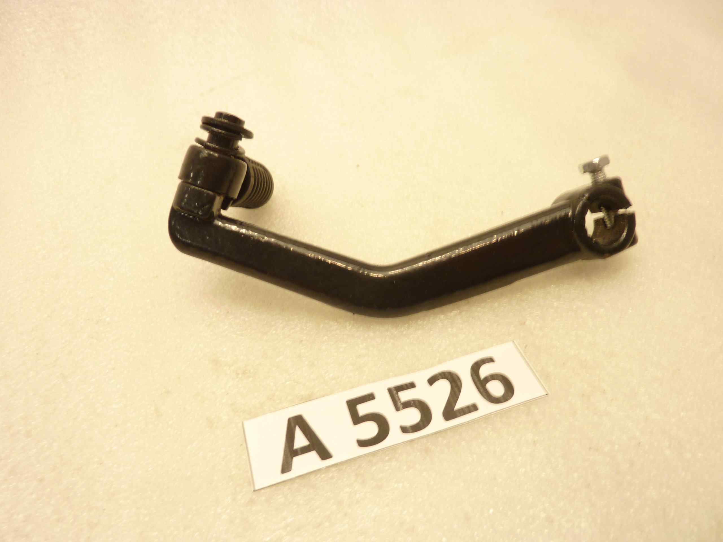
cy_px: 271
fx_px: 522
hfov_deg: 69.4
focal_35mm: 25
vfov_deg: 54.9
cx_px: 362
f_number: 3.3
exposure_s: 1/20
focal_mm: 4.1
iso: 80
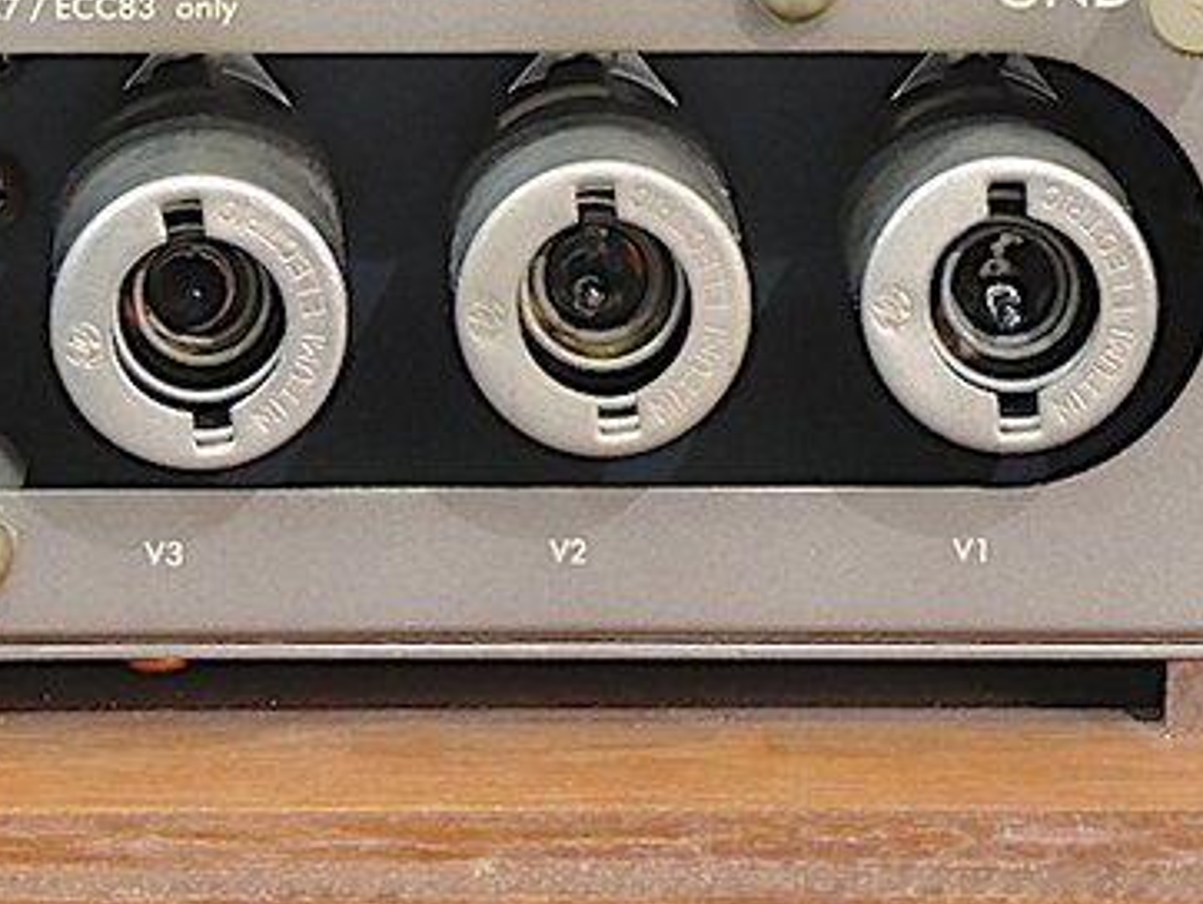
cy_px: -126
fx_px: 9772
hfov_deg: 7.0
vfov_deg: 5.3
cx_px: 492
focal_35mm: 281
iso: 200
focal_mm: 19
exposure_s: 1/2
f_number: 8
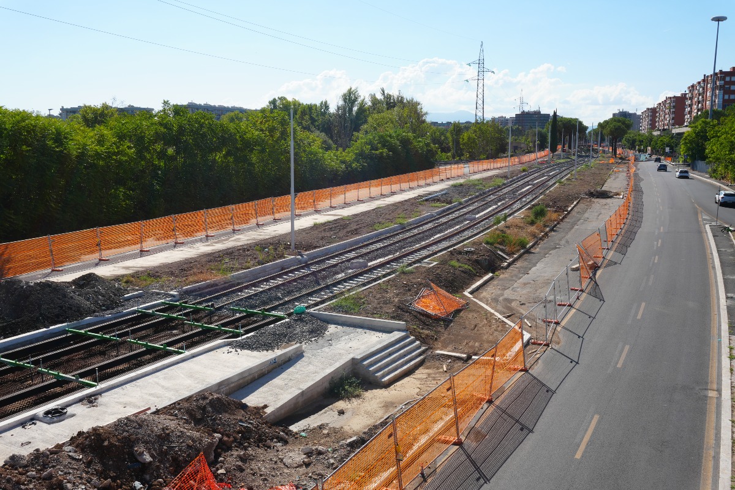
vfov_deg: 36.9
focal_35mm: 36
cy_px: 245
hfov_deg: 53.1
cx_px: 368
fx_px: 735
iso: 100
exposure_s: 1/200
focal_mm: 24
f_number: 11
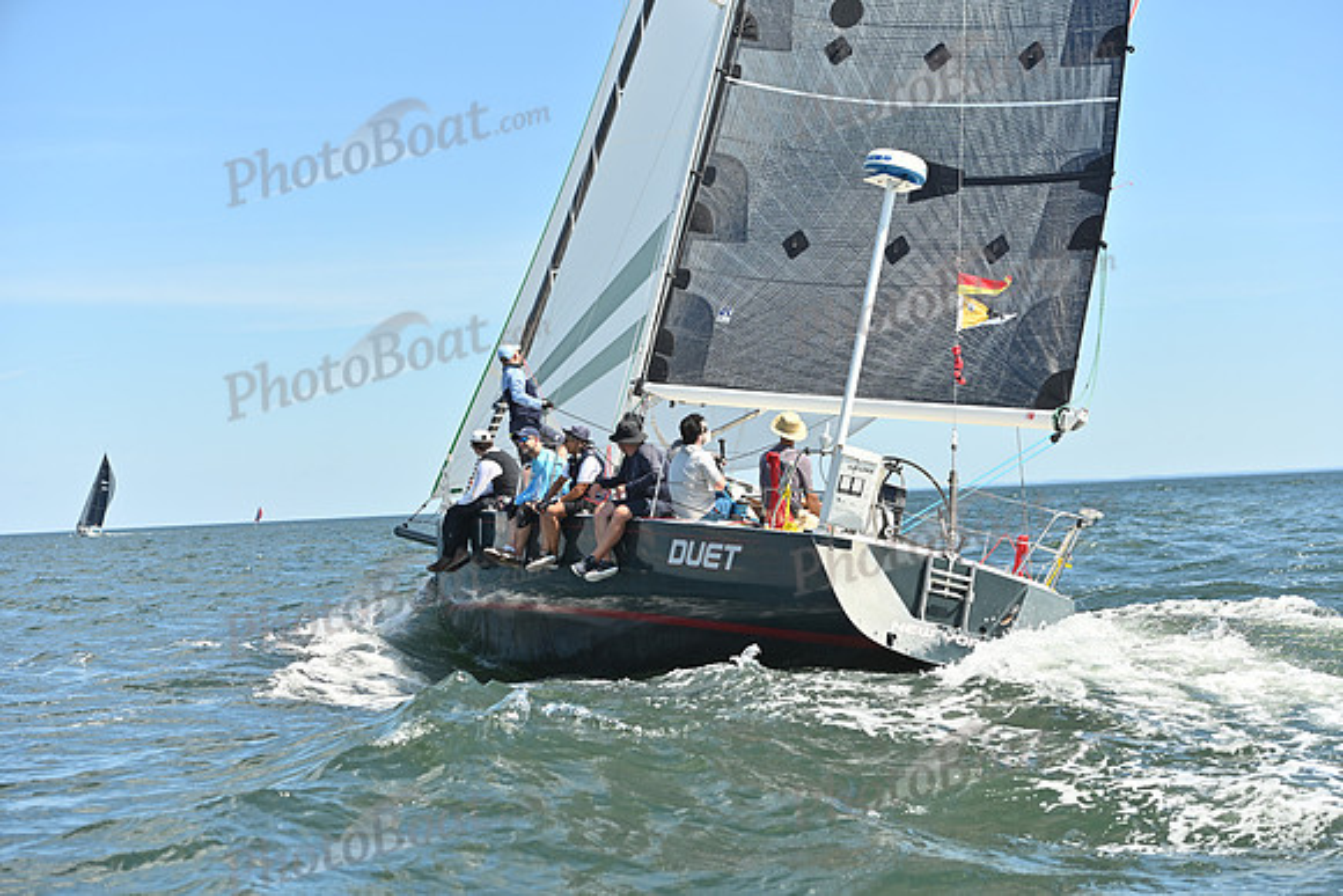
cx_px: 672
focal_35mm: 70
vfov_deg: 19.5
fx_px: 2612
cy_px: 448
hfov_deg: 28.8
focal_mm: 70
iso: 250
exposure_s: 1/1600
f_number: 5
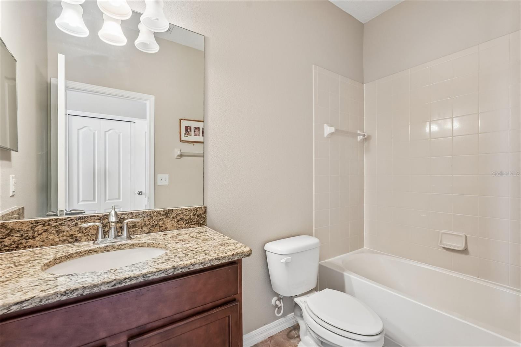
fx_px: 231
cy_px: 174
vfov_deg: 73.7
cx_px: 260
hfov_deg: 96.7
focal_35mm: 16
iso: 400
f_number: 8
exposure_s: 1/8
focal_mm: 16
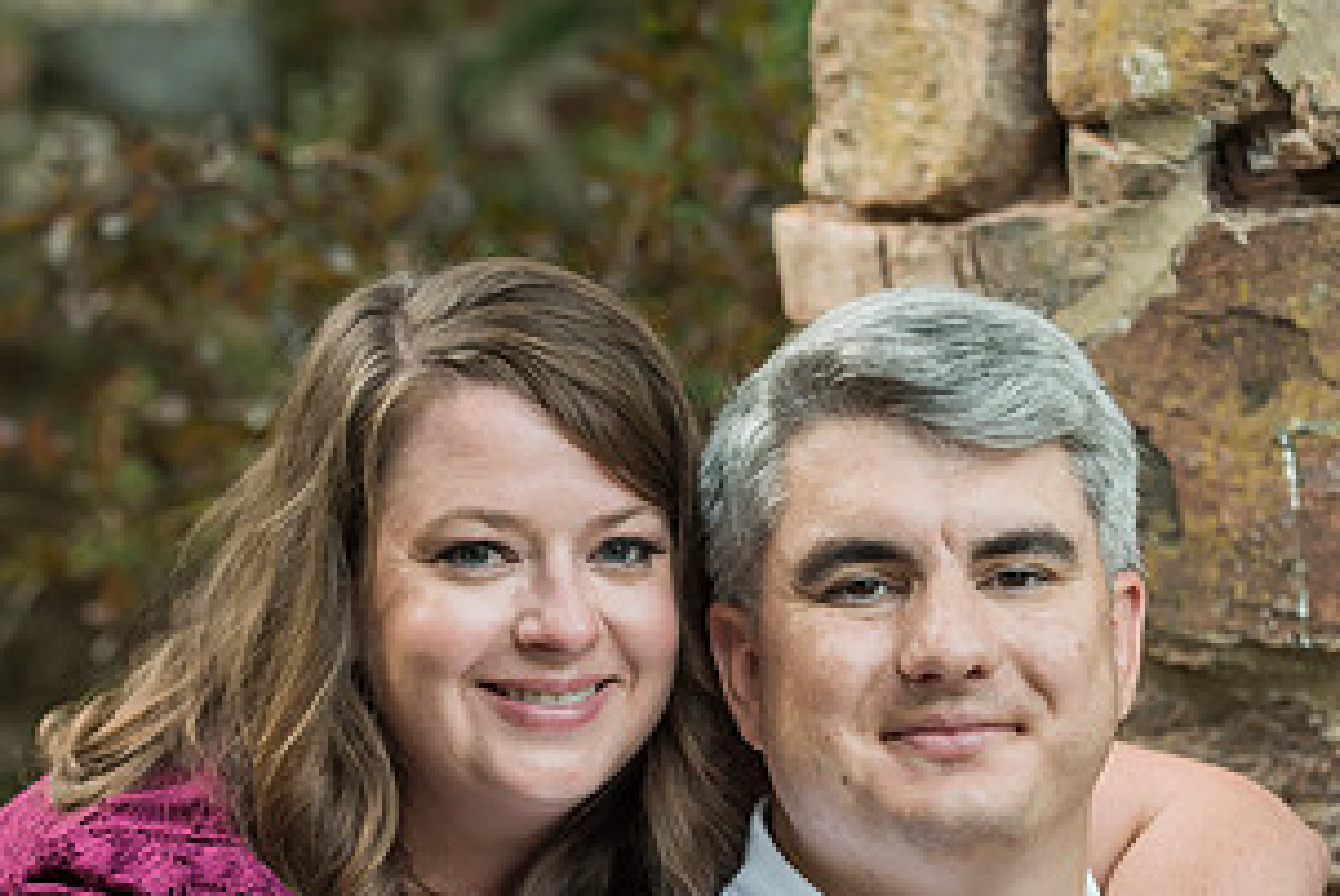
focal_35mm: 188
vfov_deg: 7.3
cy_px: 707
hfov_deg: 10.9
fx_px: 7004
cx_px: 710
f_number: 4
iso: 640
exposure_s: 1/80
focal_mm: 98
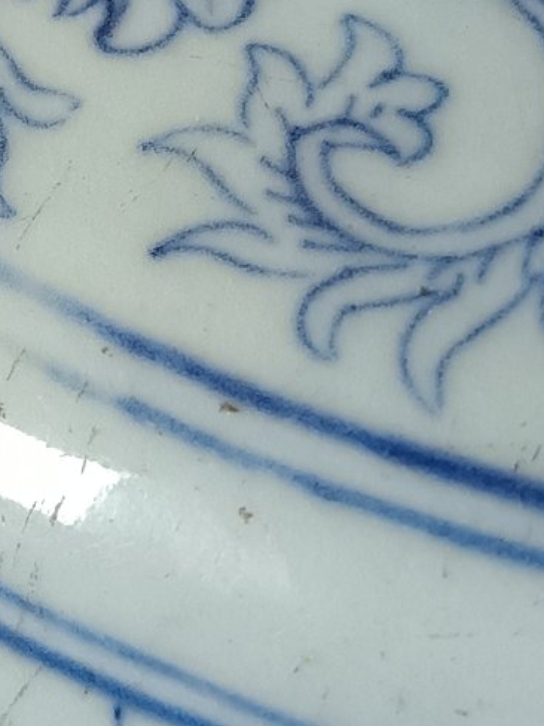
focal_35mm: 118
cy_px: 192
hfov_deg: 12.3
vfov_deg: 16.6
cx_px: -106
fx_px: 2473
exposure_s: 1/33.3
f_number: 1.75
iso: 782
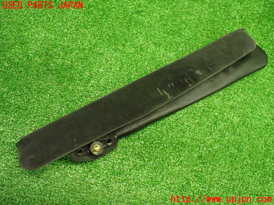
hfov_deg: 60.0
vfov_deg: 46.8
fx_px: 237
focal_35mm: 30
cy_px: 102
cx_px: 137
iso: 800
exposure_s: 1/100
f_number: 2.3
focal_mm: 5.4
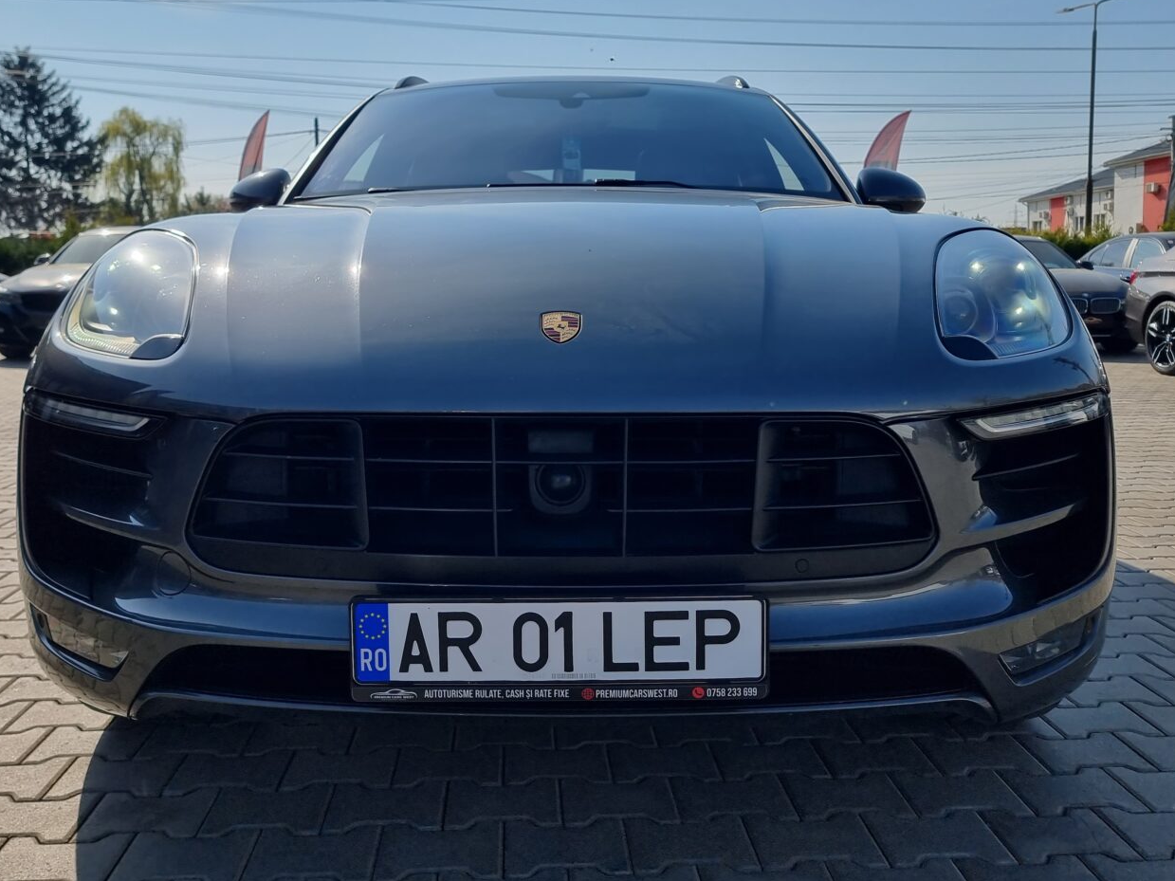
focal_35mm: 31
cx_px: 566
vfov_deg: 45.1
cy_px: 330
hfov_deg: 58.3
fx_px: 1052
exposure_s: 1/1272
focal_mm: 6.7
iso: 50
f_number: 1.8
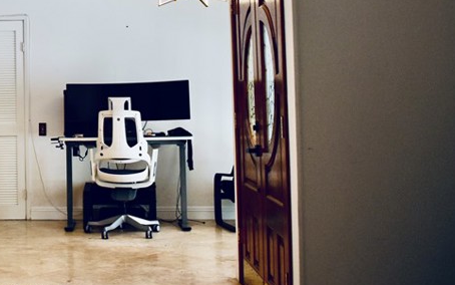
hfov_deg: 27.8
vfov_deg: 18.5
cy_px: 16
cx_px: -12
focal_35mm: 69
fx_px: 856
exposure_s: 1/250
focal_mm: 20
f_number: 4
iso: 400
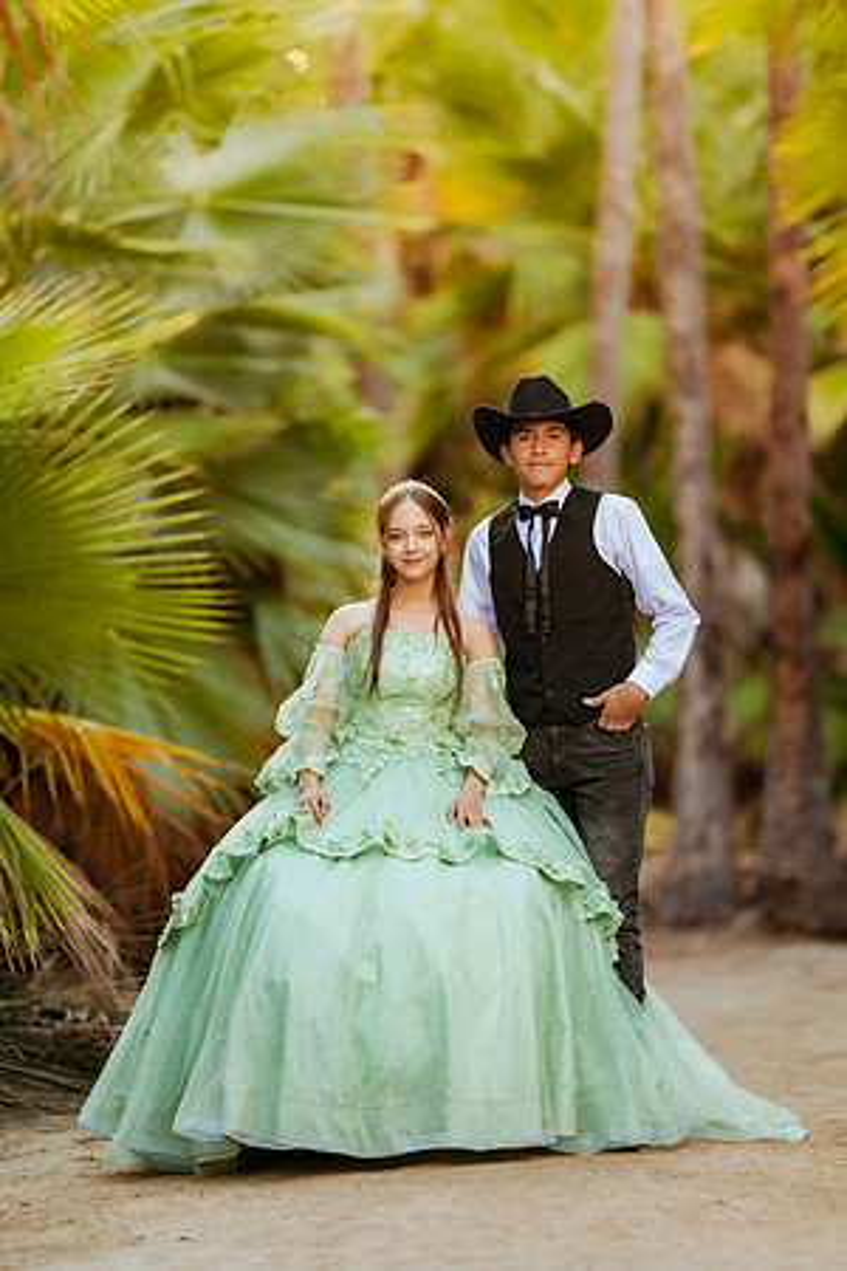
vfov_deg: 15.2
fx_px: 4764
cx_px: 424
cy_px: 636
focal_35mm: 135
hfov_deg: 10.2
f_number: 1.8
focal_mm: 135
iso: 400
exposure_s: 1/320
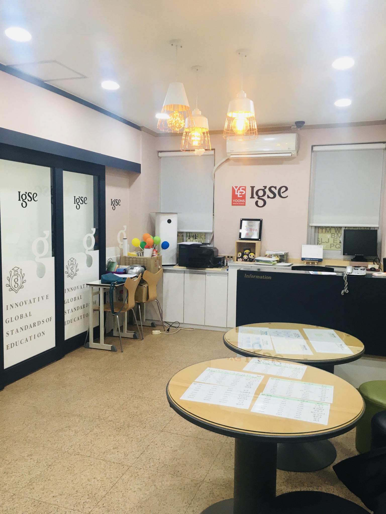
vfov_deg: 61.7
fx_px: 431
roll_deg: -0.6
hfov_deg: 48.2
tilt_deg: -5.6
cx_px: 193
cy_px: 257
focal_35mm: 29
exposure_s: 1/30
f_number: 2.2
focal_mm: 4.15
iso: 50
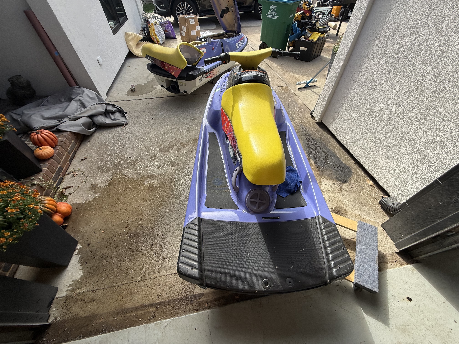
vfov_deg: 85.7
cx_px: 230
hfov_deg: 102.1
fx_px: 186
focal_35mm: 14
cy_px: 172
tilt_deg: -49.3
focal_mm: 2.22
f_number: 2.2
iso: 50
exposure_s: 1/779
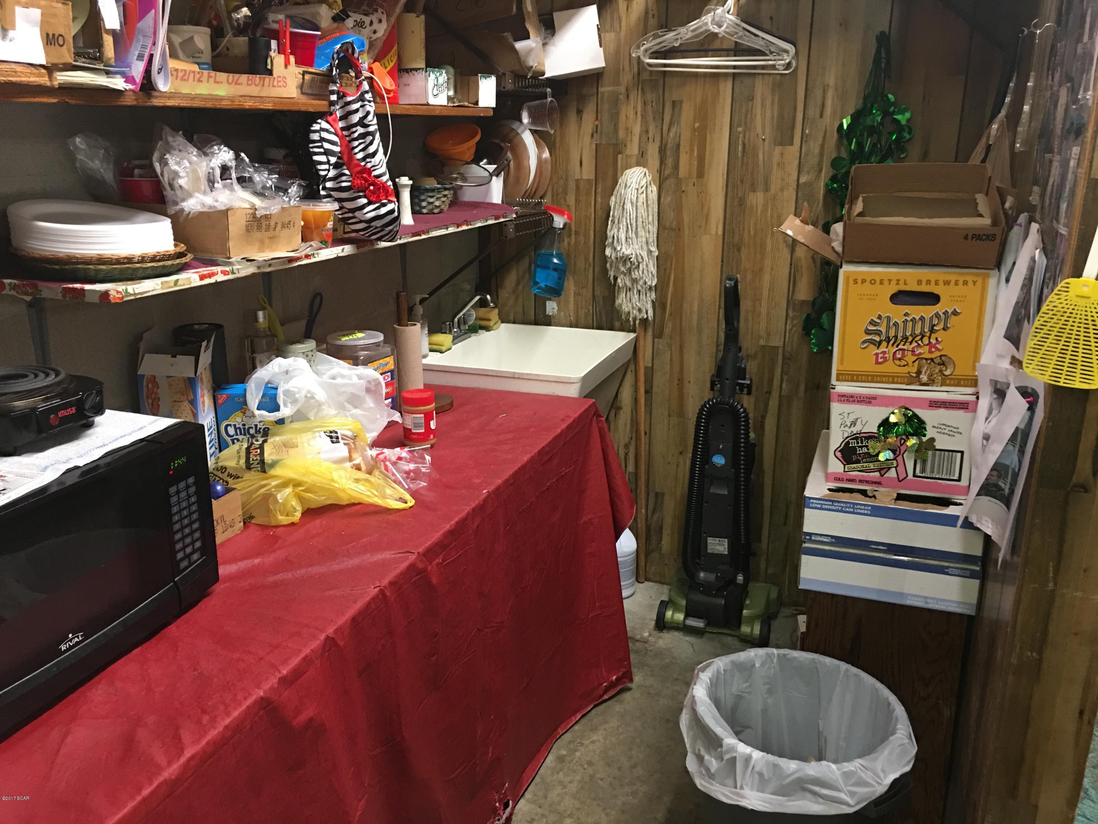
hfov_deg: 61.7
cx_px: 549
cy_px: 412
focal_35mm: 29
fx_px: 920
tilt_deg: -15.5
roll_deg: -0.2
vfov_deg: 48.2
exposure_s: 1/10
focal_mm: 4.15
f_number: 2.2
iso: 80
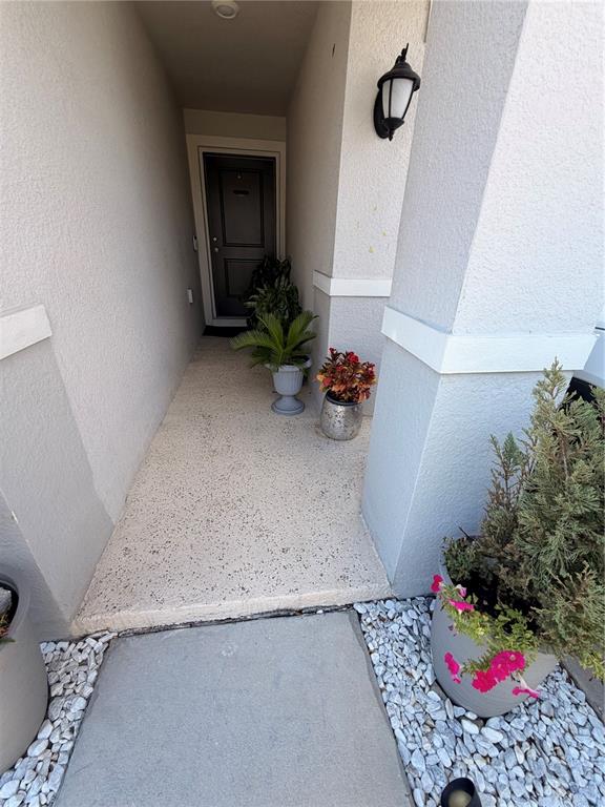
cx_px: 302
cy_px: 404
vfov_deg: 102.1
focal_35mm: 14
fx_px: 326
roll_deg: +0.1
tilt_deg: -22.6
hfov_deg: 85.7
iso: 50
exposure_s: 1/502
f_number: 2.2
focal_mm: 2.22
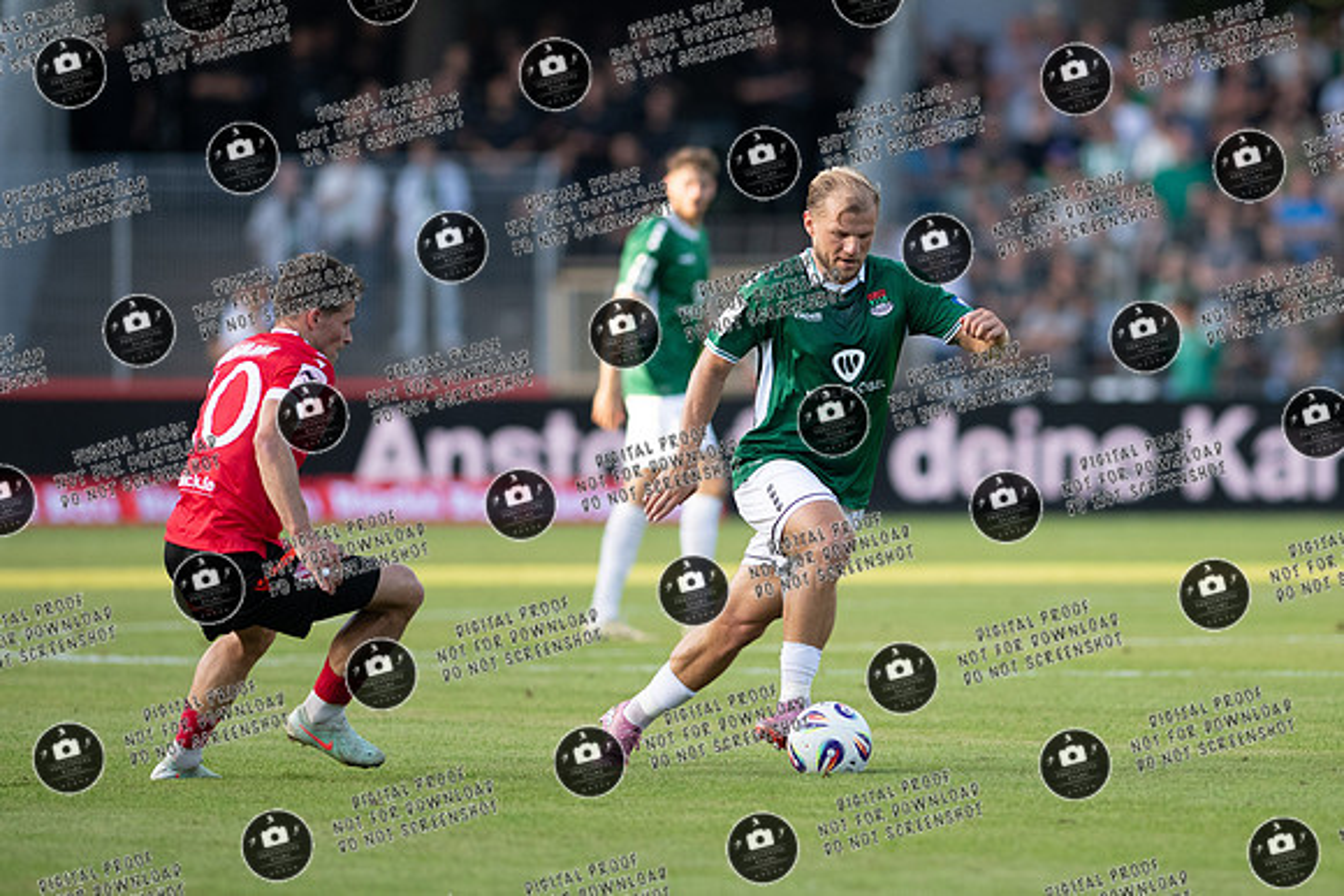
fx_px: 17500
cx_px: 897
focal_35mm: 469
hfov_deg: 4.4
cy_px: 393
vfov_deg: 2.9
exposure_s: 1/1600
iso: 720
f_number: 3.2
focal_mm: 300
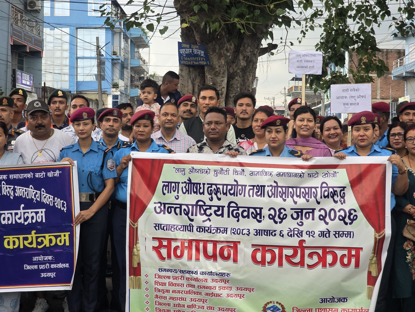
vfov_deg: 21.3
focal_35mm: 69
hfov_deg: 28.2
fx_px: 827
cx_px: 208
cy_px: 156
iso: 160
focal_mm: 7.9
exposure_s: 1/100
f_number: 2.4
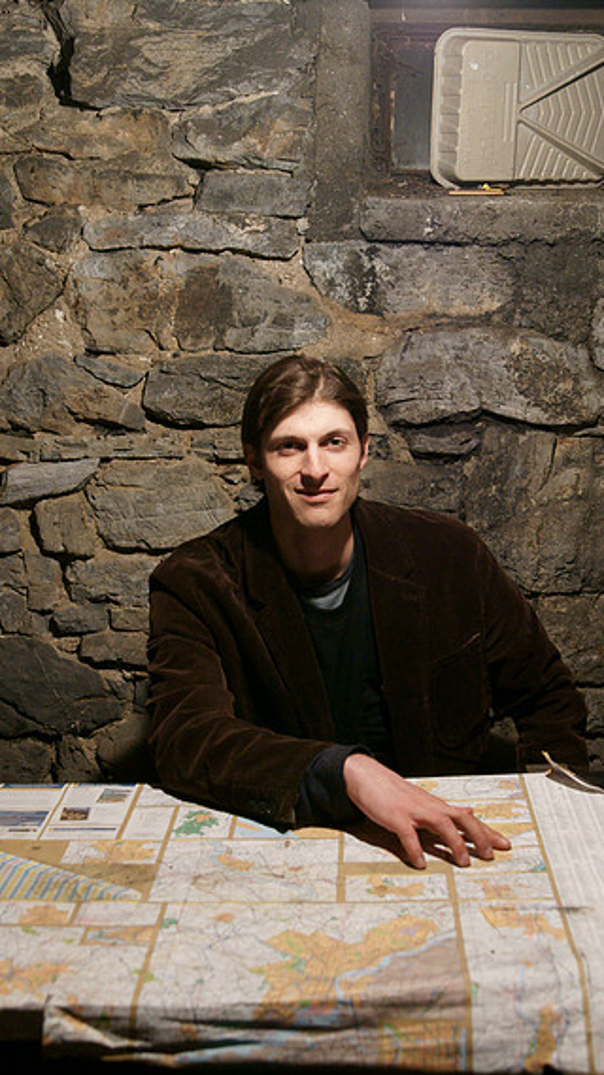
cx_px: 320
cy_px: 530
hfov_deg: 24.9
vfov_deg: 42.9
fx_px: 1369
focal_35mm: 48
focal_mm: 30
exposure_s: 1/25
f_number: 3.2
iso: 1600
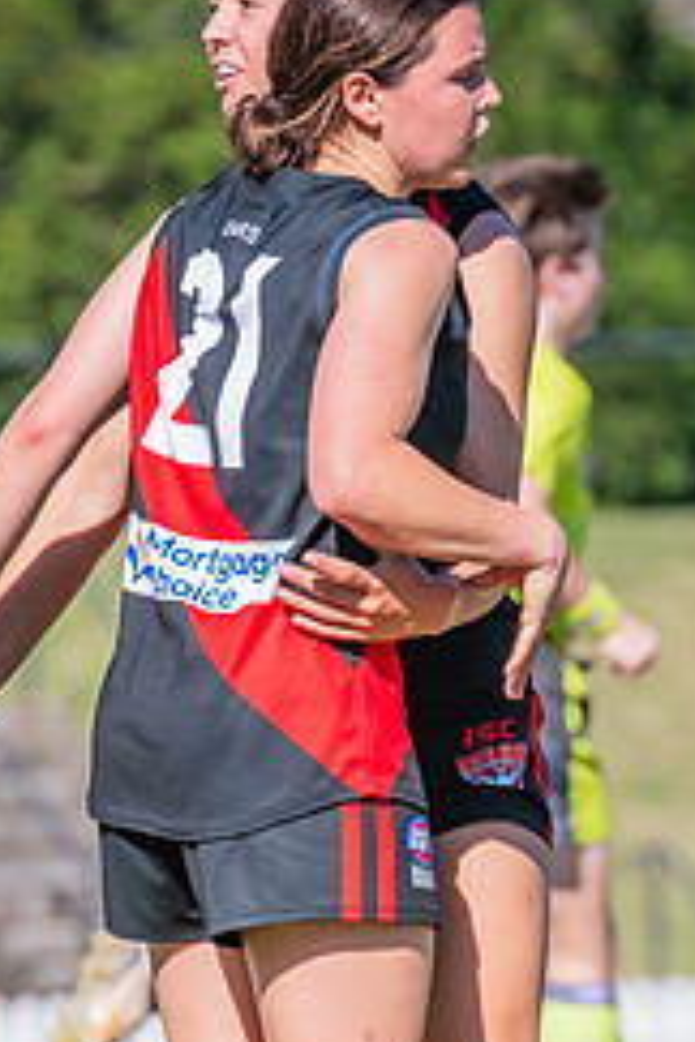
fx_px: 37556
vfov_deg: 1.6
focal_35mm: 1297
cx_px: 404
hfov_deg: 1.1
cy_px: 799
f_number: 11
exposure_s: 1/1250
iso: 800
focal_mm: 420
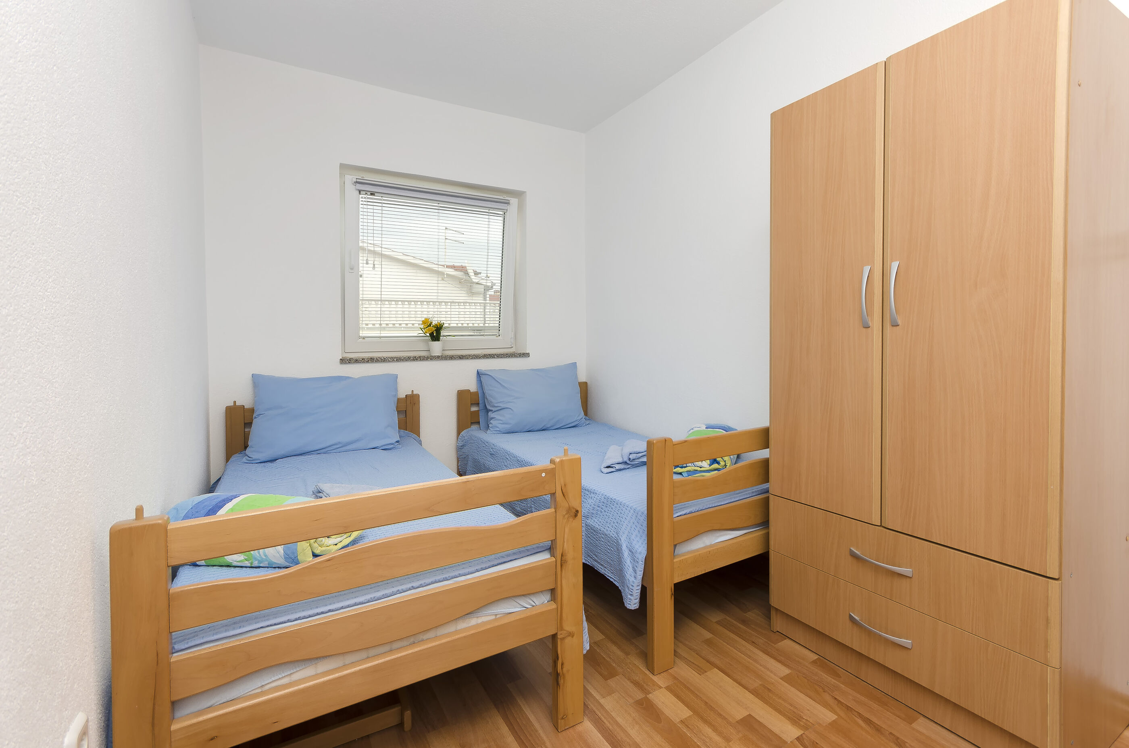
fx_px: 469
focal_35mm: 15
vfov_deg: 77.1
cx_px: 564
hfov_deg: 100.5
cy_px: 374
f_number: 7.1
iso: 100
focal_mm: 10
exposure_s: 1/100
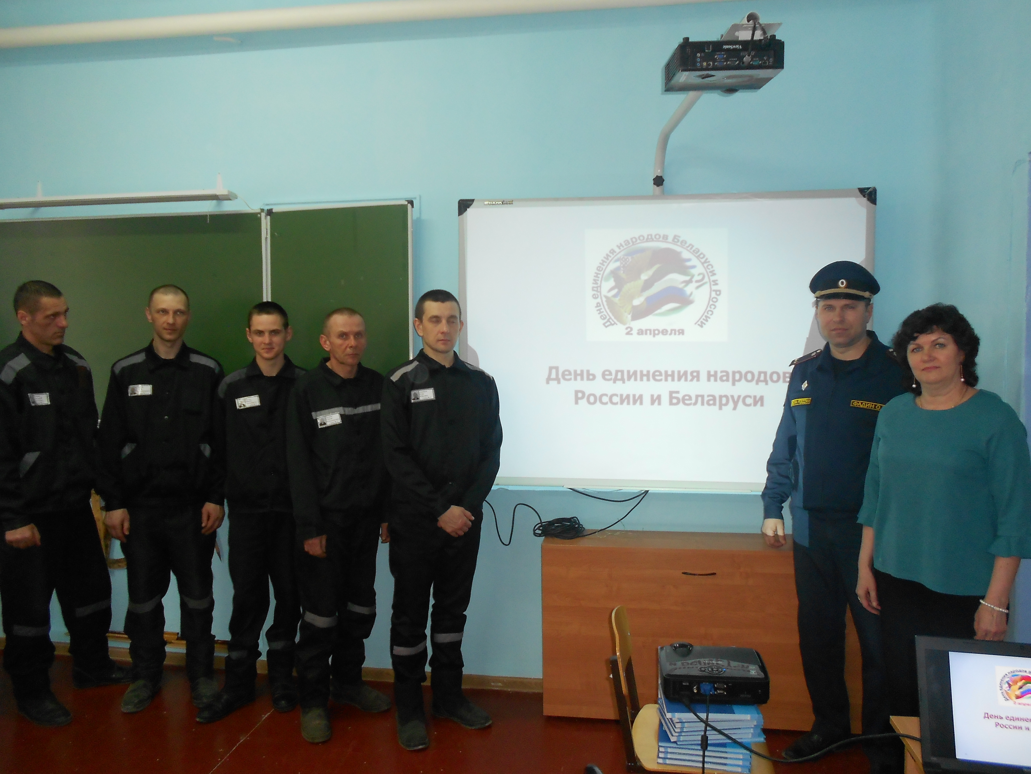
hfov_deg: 67.3
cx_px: 516
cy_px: 387
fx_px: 774
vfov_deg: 53.1
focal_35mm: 26
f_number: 3.2
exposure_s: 1/30
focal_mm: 4.6
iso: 160
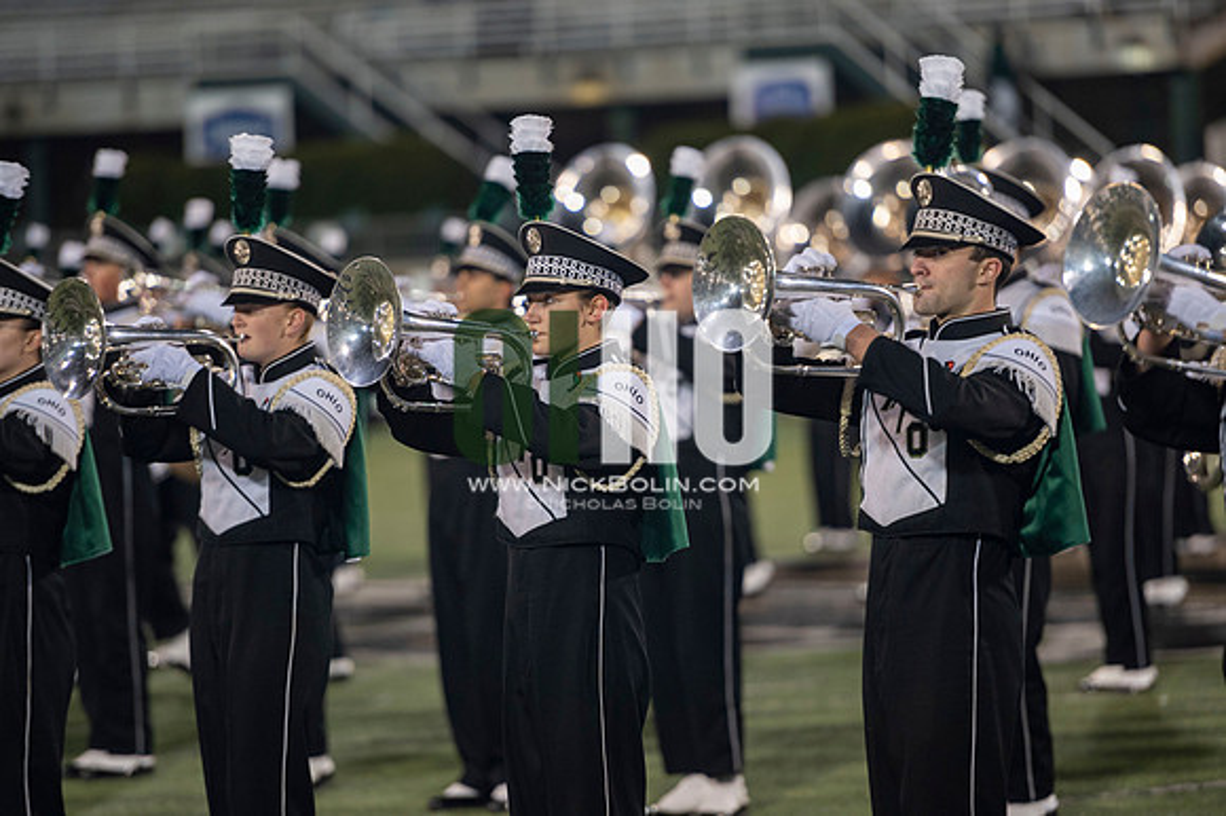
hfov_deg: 10.3
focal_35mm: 200
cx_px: 613
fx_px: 6807
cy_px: 408
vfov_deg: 6.9
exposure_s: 1/500
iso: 1000
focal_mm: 200
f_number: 2.8
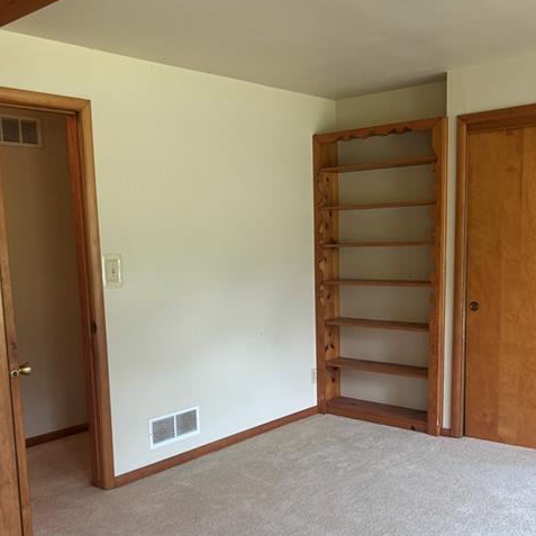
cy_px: 326
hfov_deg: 44.9
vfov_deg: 44.7
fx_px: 648
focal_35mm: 37
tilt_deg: -8.5
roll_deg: +0.9
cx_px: 273
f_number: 1.6
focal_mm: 5.96
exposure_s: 1/60
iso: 125
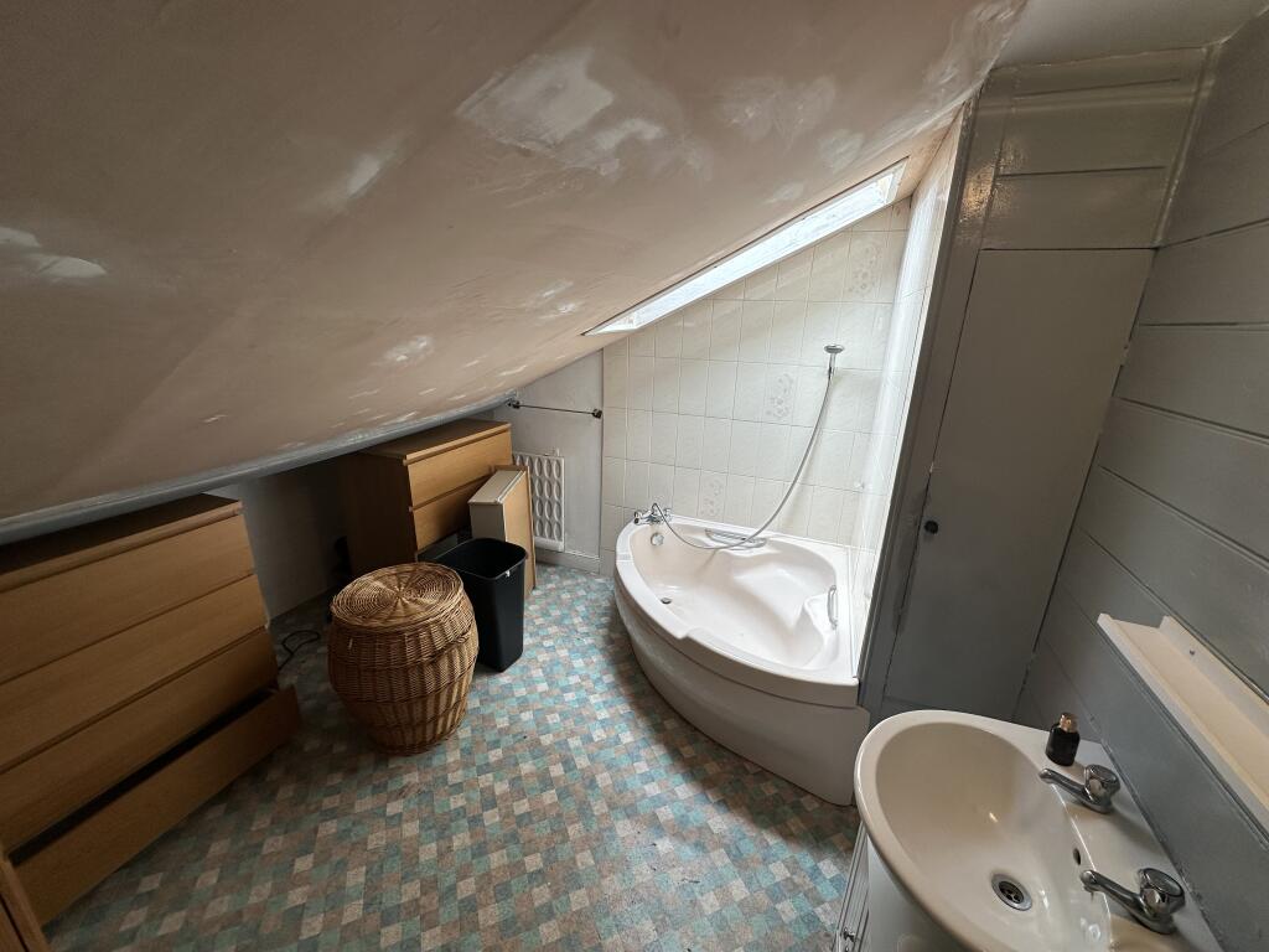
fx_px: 513
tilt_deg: -18.2
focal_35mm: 14
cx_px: 634
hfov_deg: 102.1
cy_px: 476
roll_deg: -2.3
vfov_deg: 85.7
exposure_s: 1/100
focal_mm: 2.22
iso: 40
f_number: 2.2
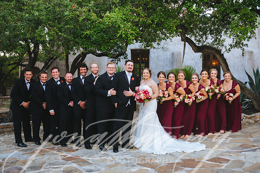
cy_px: 87
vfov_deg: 34.1
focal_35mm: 39
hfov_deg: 49.5
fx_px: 282
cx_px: 130
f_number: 2.8
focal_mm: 36
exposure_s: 1/250
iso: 200
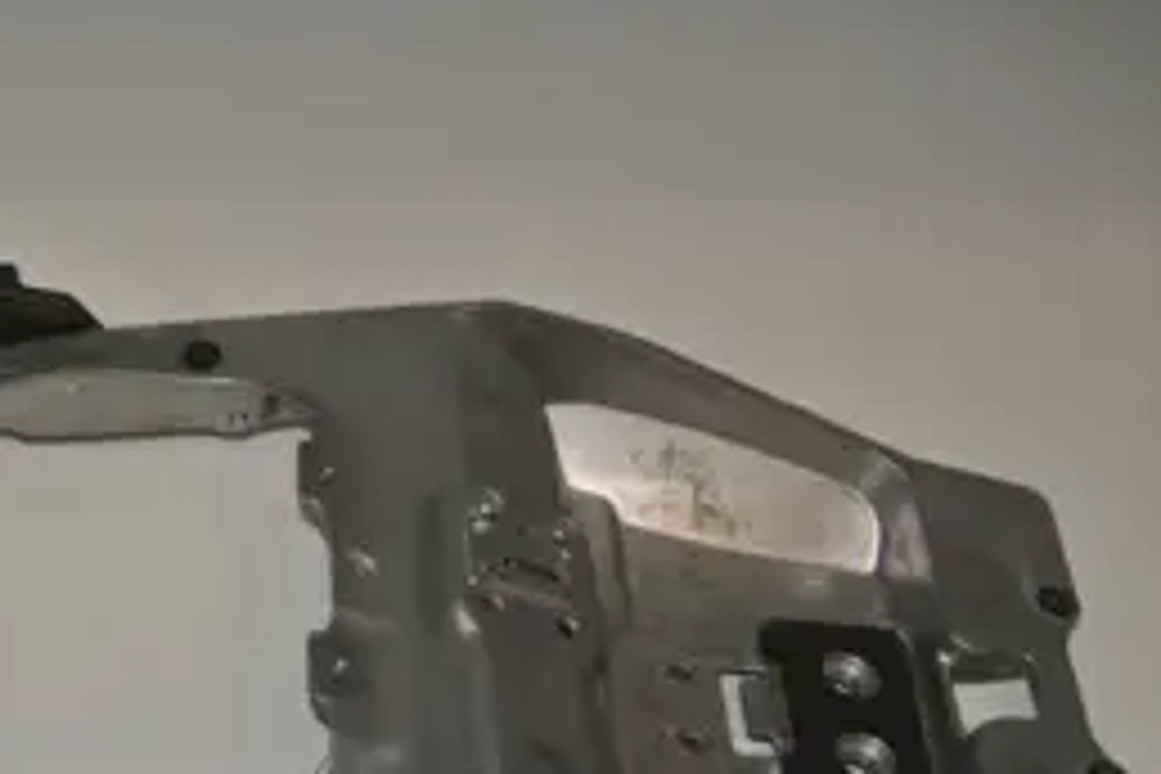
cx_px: 0
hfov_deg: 26.3
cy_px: 630
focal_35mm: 73
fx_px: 2354
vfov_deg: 18.5
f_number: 4
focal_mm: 13.1
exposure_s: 1/60
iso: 200
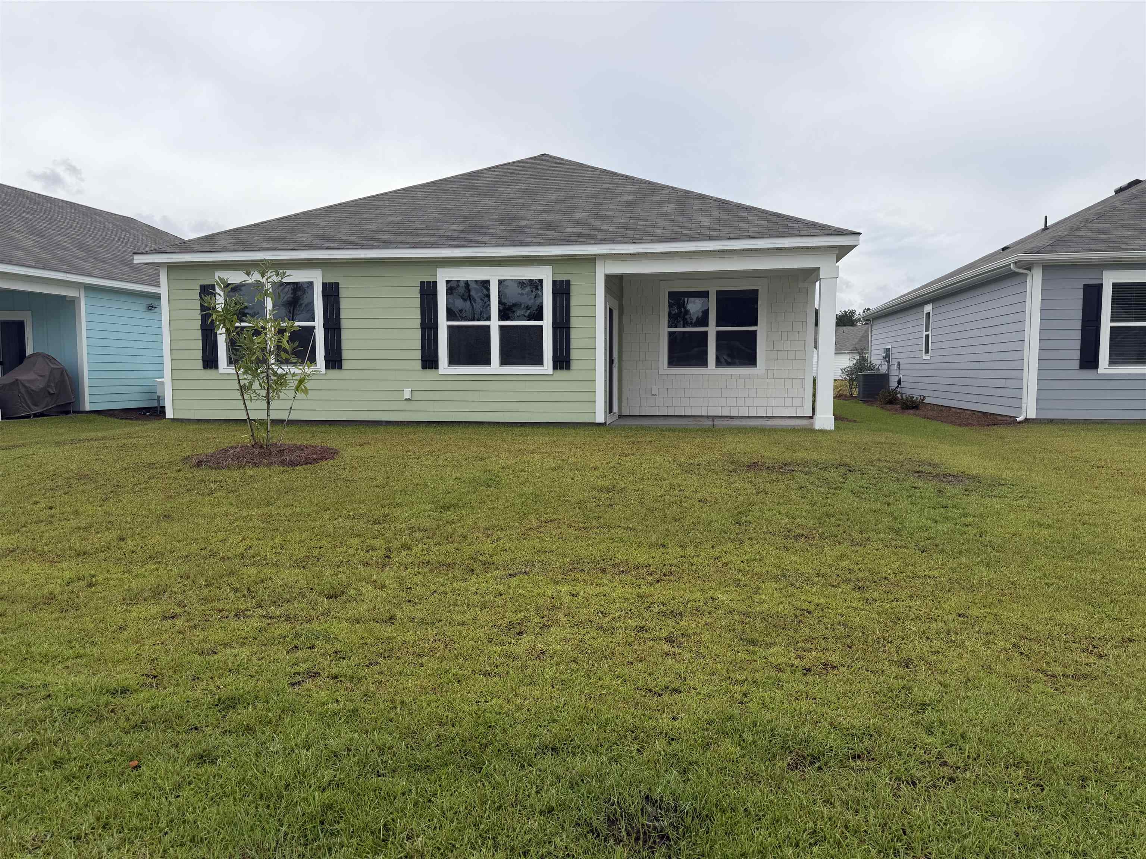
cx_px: 573
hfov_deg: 71.6
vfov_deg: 56.8
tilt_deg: -4.5
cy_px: 430
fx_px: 795
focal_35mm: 24
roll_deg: +0.1
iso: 80
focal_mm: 6.76
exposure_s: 1/2801
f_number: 1.78
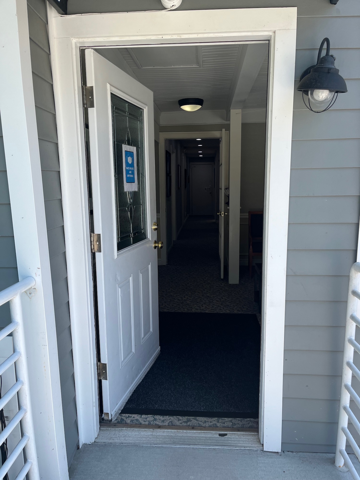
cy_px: 240
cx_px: 180
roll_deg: +0.0
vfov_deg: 67.3
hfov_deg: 53.1
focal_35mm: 26
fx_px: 361
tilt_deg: -8.6
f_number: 1.6
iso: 50
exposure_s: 1/804
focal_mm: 5.1
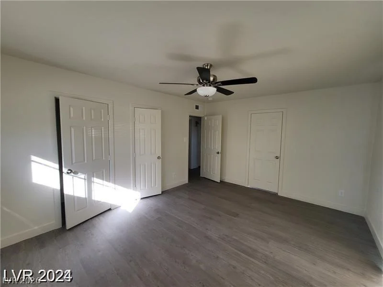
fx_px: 144
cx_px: 192
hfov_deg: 106.2
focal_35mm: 13
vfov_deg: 89.9
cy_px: 144
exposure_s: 1/100
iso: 64
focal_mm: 2.2
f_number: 2.2
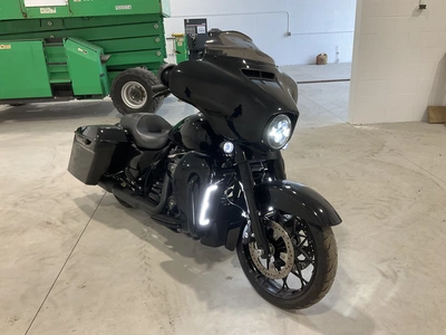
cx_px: 223
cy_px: 168
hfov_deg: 61.7
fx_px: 374
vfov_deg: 48.2
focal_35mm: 29
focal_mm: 3
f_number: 1.8
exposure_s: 1/99
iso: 64
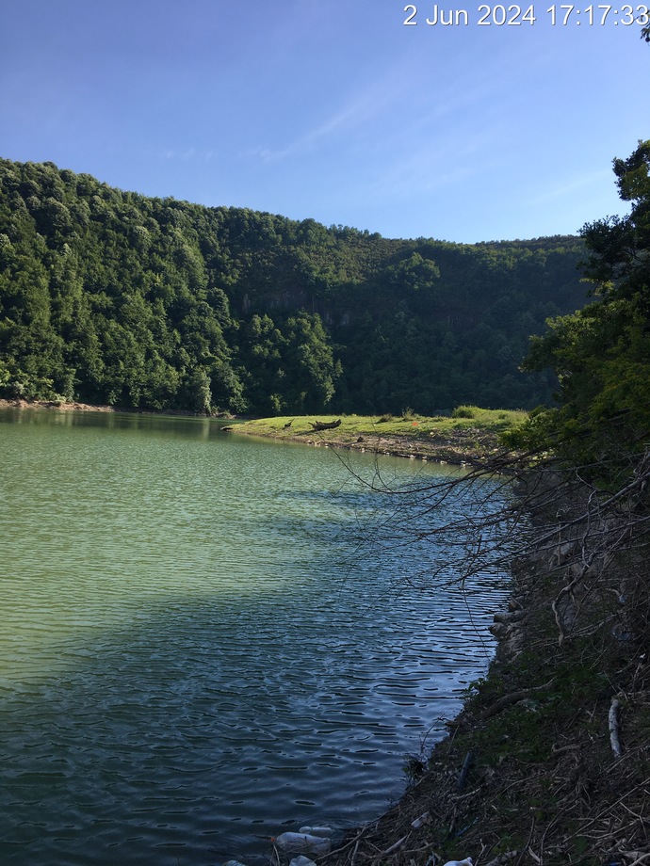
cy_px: 433
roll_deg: -4.3
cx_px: 325
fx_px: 726
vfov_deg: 61.7
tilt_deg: -2.0
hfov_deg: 48.2
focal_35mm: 29
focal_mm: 4.15
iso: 25
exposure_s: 1/927
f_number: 2.2
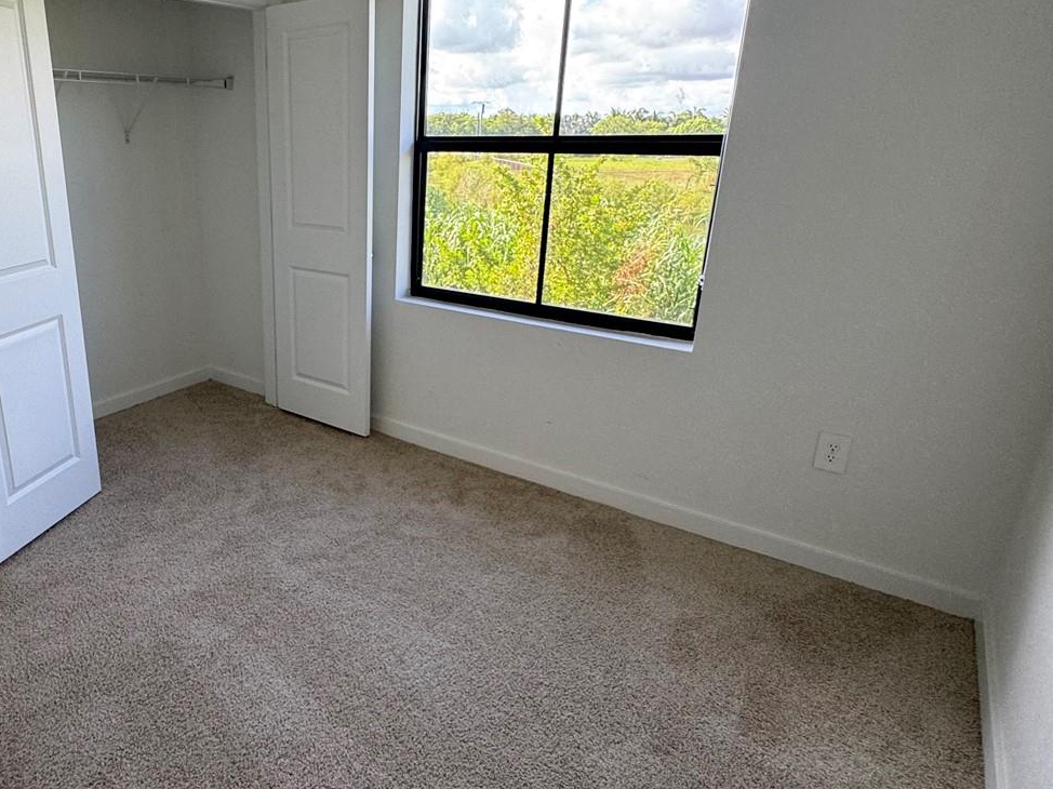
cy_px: 357
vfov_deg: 58.7
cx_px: 314
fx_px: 699
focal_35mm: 23
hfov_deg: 70.7
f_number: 2.2
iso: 100
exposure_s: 1/120
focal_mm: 2.22
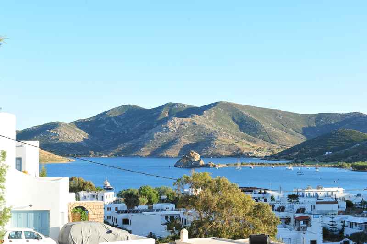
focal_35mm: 70
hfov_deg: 28.9
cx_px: 184
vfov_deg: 19.4
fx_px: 713
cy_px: 122
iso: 320
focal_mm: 70
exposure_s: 1/125
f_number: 11
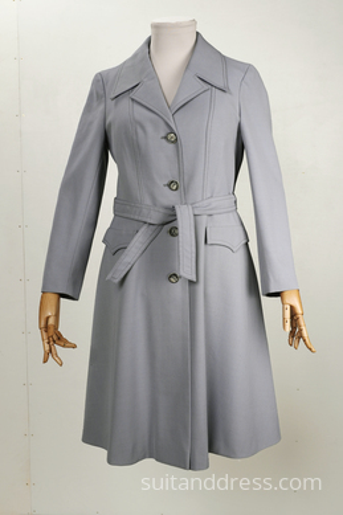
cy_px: 258
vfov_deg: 41.1
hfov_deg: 28.1
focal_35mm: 48
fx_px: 687
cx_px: 172
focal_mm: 32
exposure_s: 1/20
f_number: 8
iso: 320
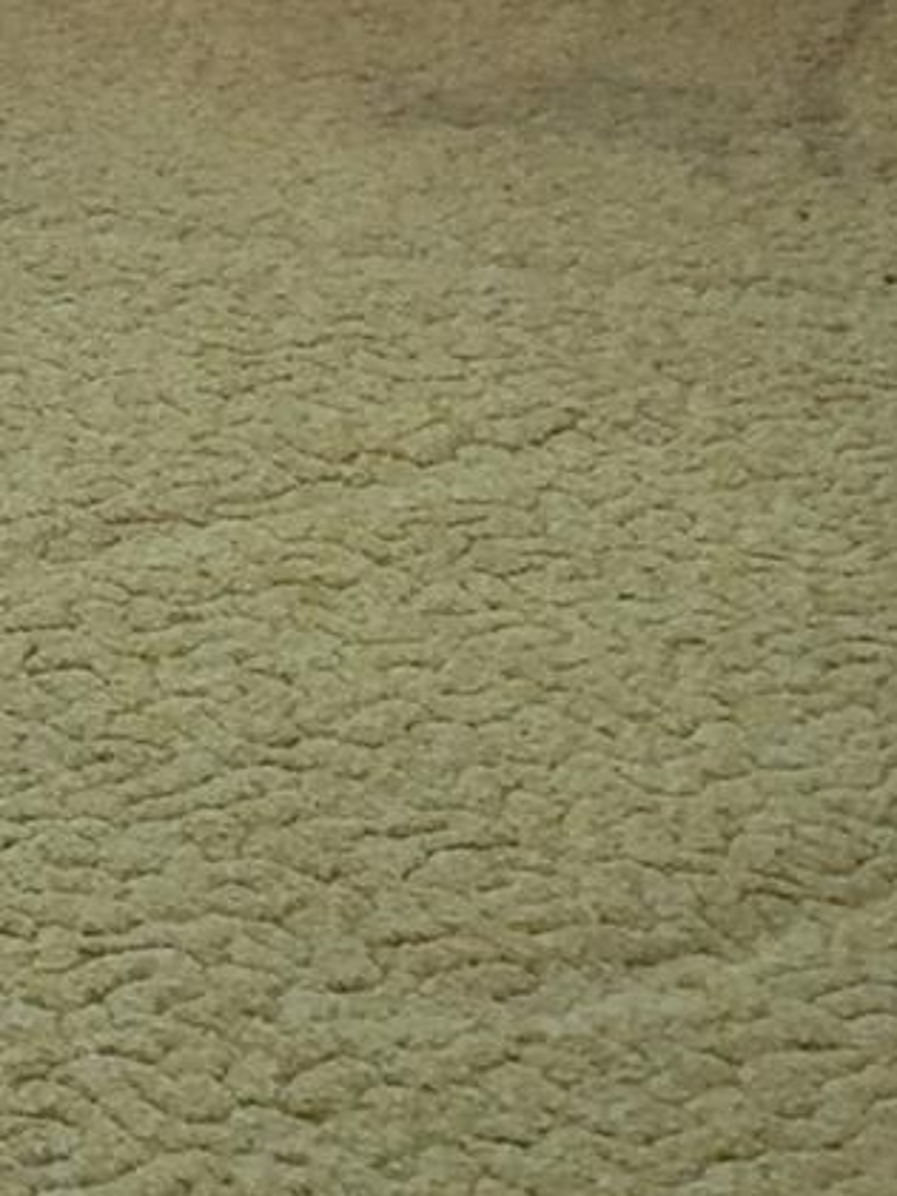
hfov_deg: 10.6
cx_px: -97
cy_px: -302
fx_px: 4768
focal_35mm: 138
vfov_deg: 13.8
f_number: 2.2
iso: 32
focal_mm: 4.15
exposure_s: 1/40
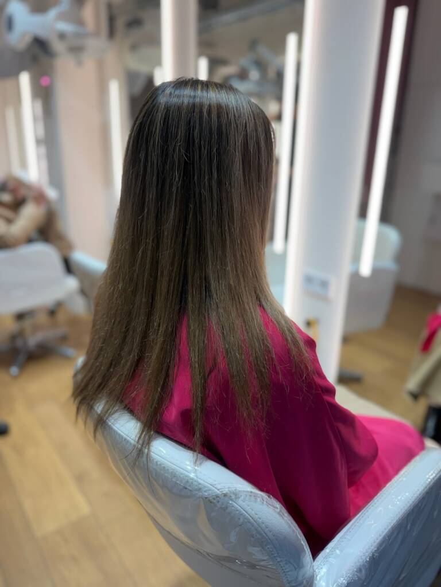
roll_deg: -1.8
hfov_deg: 56.8
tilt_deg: -19.5
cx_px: 220
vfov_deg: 71.6
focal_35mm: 24
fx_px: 408
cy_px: 294
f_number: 1.78
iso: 80
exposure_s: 1/258
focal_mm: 6.76
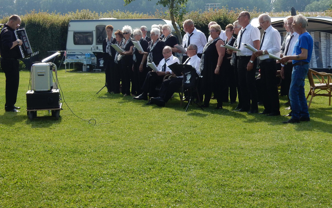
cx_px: 173
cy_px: 70
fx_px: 597
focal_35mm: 66
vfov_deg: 19.7
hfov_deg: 31.1
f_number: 4.5
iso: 125
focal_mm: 9
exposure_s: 1/640
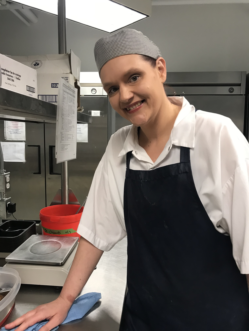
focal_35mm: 28
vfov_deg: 63.4
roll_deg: -0.5
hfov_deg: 49.7
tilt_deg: -4.7
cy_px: 166
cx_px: 124
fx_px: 269
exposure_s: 1/30
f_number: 1.8
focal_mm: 3.99
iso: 40
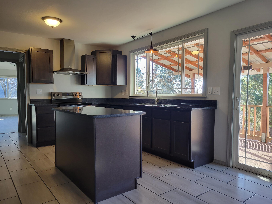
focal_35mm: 26
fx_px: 204
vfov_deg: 53.1
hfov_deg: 67.3
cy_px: 102
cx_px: 136
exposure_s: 1/119
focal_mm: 5.4
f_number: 1.8
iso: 100
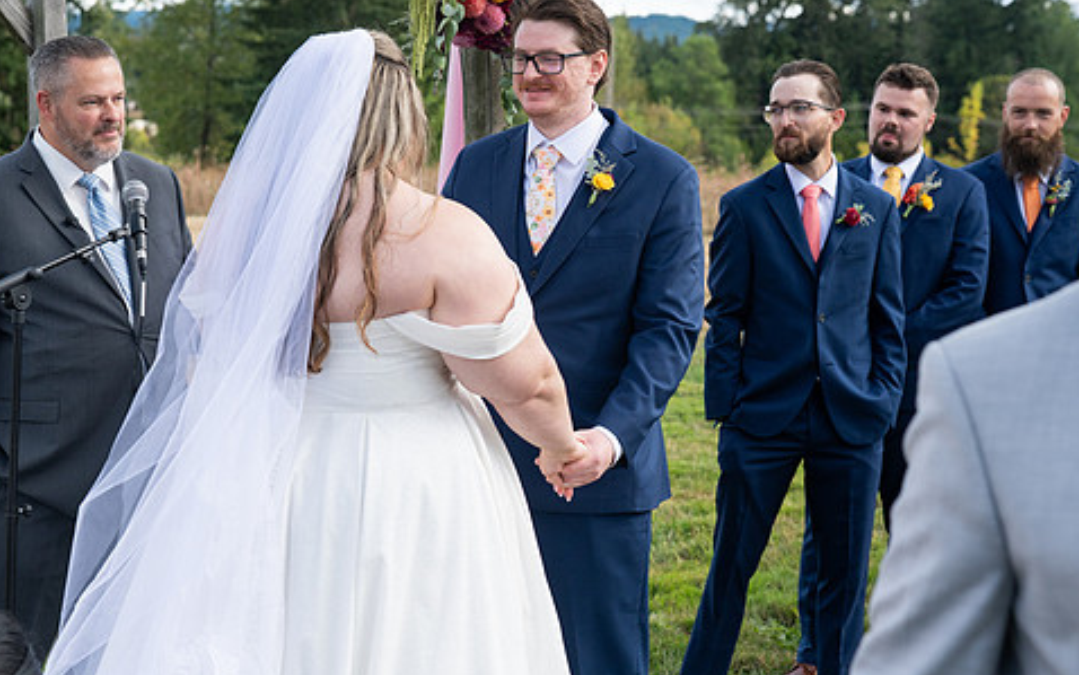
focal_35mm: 68
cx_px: 460
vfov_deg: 19.1
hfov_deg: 30.1
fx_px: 2000
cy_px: 256
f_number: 4.5
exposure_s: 1/1000
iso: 400
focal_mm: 55
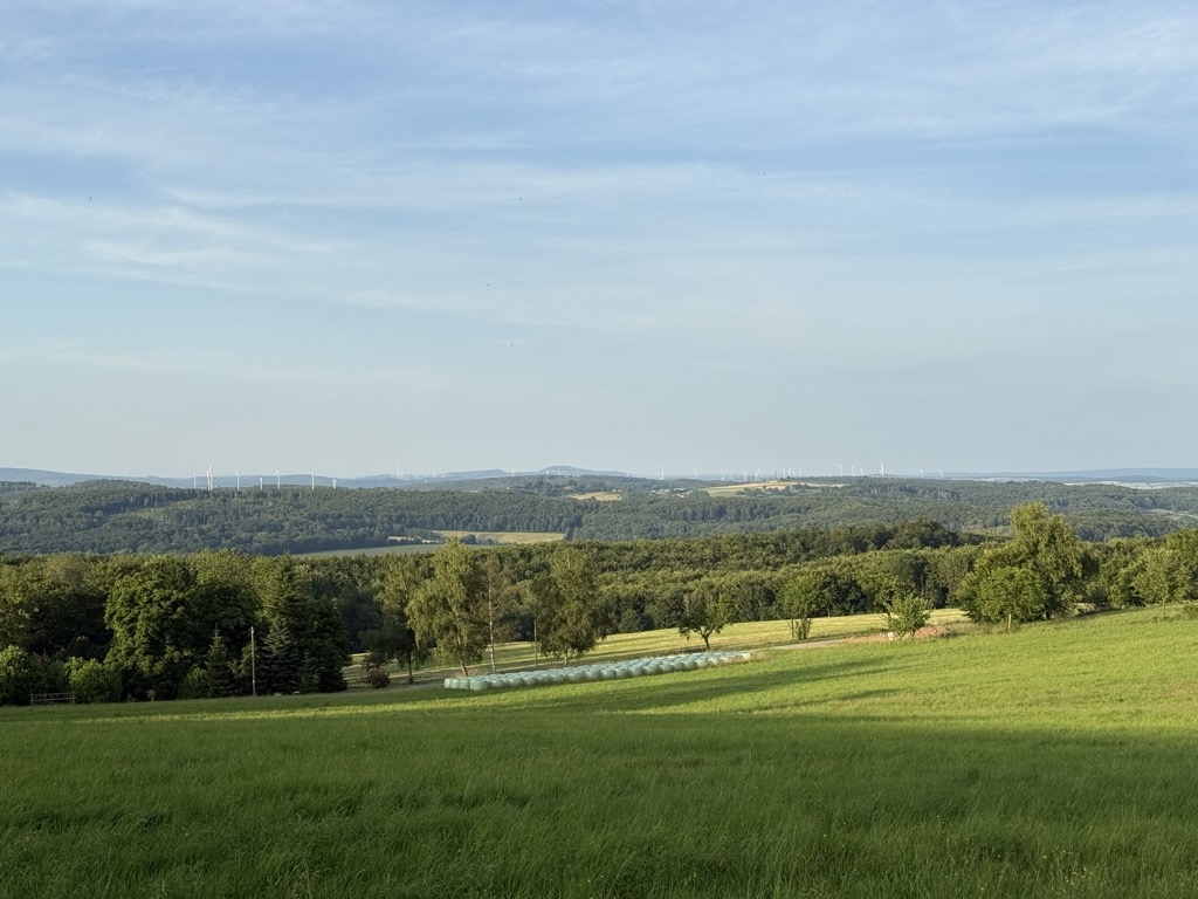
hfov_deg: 39.7
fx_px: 1661
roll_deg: -0.5
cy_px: 450
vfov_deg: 30.3
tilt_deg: +0.5
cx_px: 599
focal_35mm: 48
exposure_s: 1/2667
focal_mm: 6.76
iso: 64
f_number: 1.78
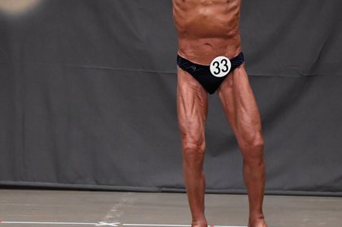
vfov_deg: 3.3
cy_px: 81
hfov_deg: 4.9
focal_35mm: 421
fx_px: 3996
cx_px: 246
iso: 6400
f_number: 5.6
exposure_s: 1/400
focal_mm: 160
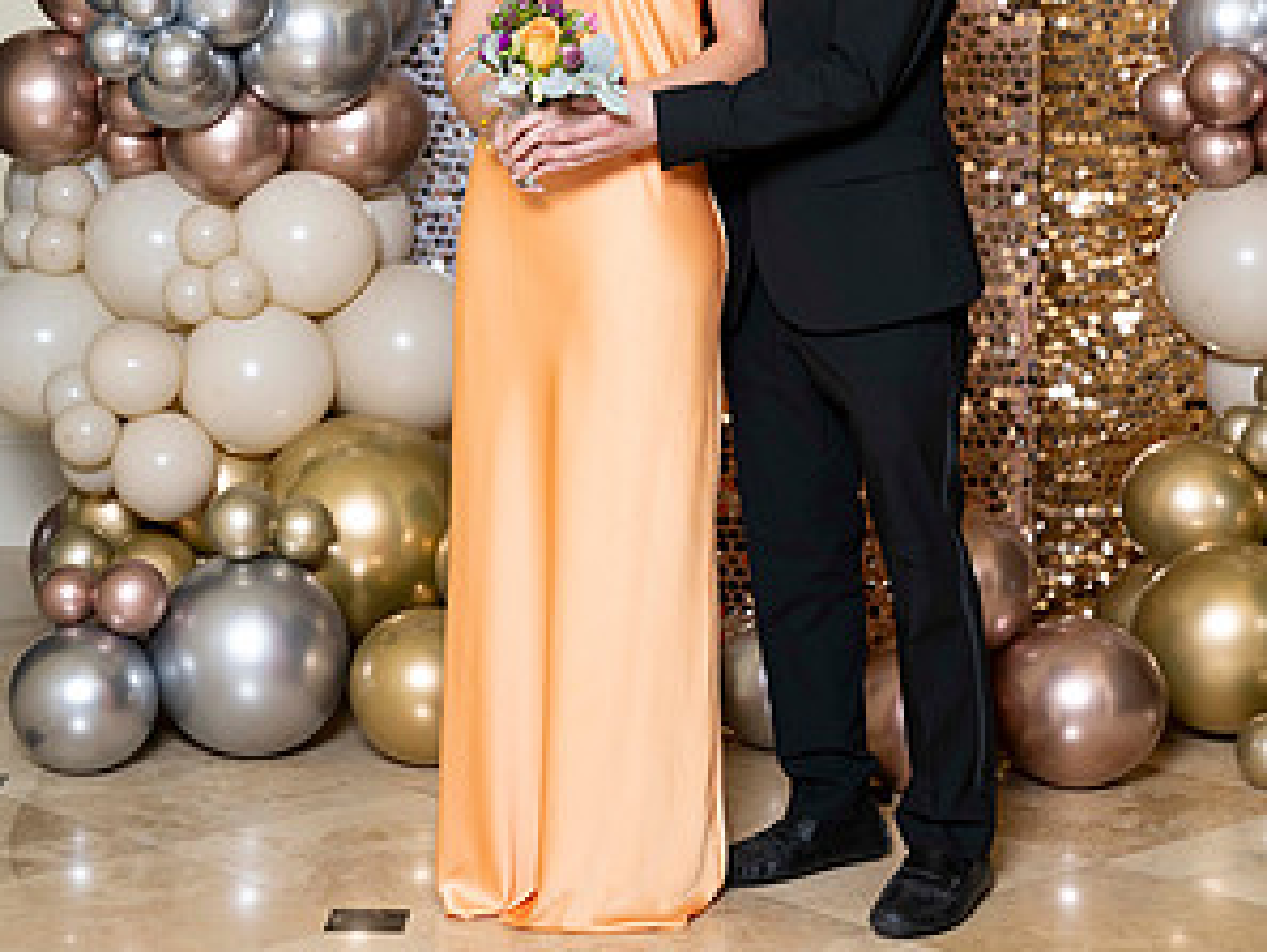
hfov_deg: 19.3
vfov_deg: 14.4
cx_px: 631
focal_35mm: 102
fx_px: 3735
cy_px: 175
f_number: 5.6
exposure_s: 1/200
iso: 250
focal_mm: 70
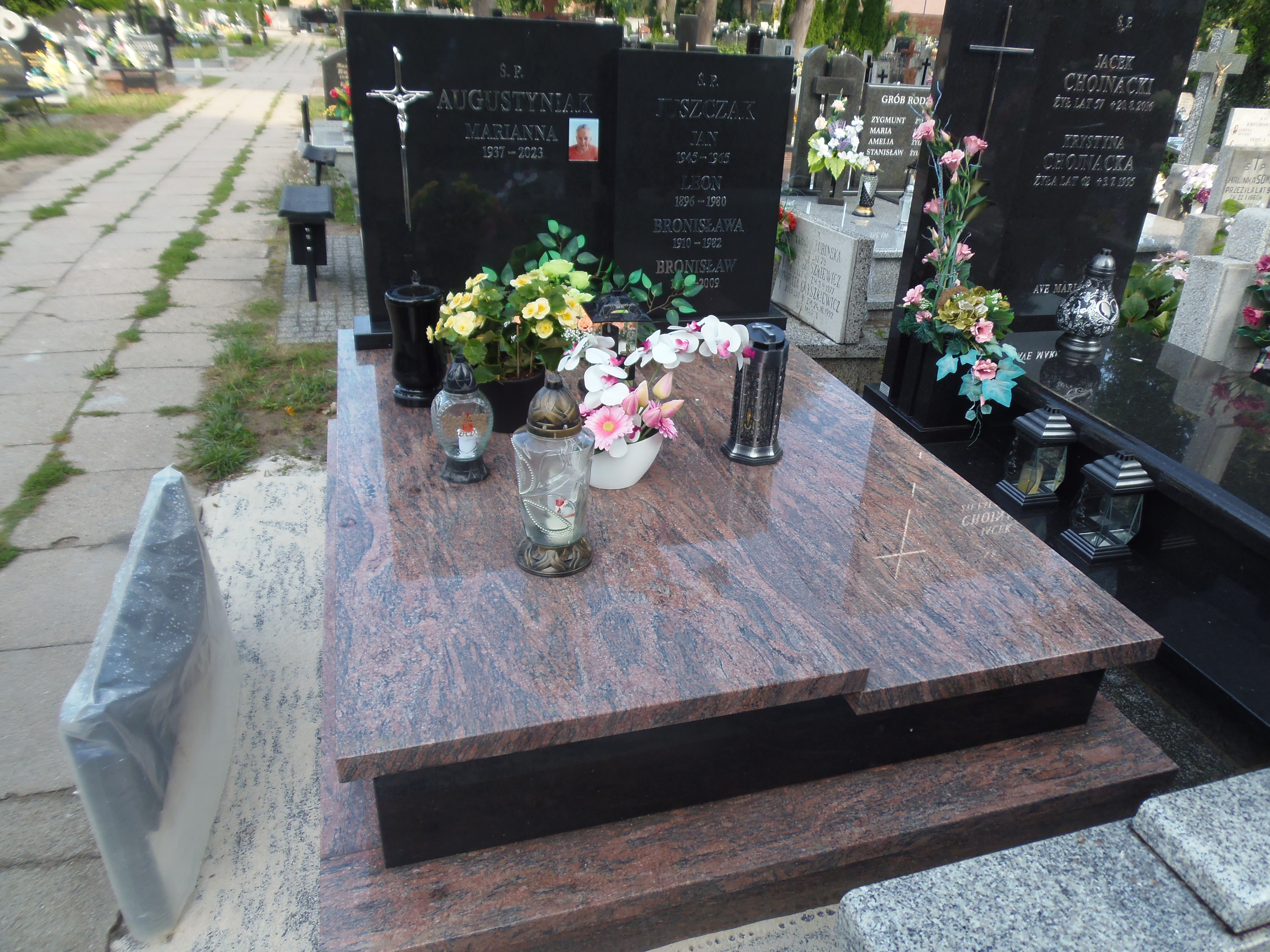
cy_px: 476
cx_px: 635
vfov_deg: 56.8
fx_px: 881
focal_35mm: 24
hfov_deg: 71.6
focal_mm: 4.3
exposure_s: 1/160
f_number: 2.9
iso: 64
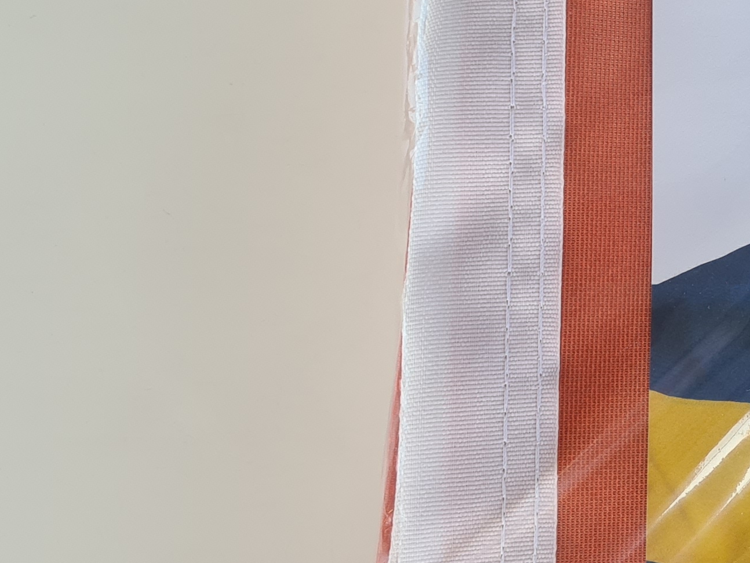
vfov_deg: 18.2
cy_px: 177
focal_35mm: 81
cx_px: 1055
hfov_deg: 21.2
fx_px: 1755
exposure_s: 1/50
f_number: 1.8
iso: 80
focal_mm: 5.4
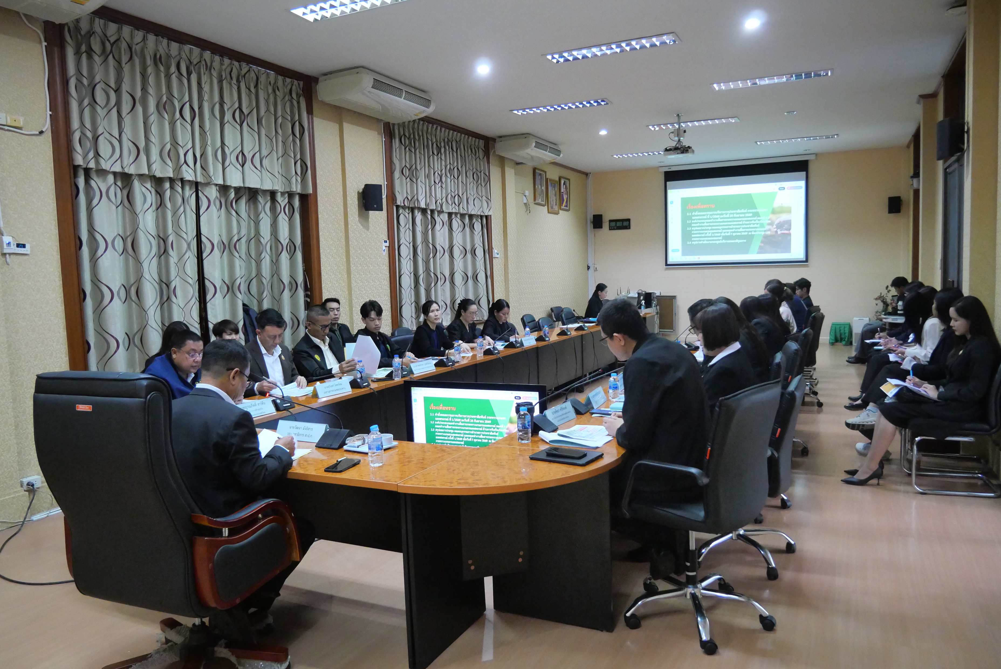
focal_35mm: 24
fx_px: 668
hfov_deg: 73.7
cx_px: 500
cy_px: 334
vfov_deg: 53.2
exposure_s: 1/80
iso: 3200
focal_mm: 12
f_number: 3.5
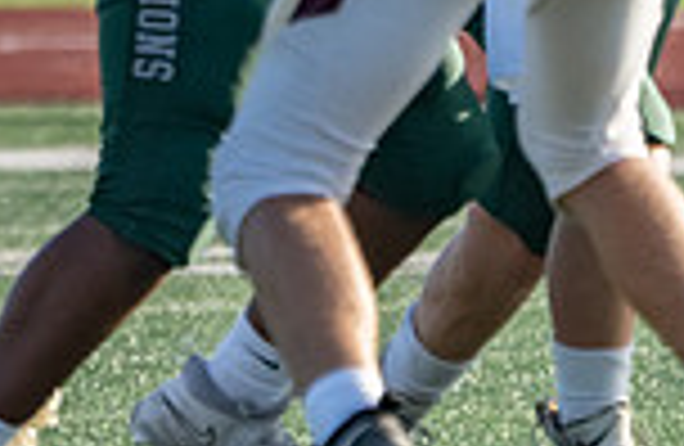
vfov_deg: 0.6
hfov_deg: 0.9
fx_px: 41314
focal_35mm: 2190
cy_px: -378
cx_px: -273
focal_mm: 493
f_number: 8
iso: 800
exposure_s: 1/1250
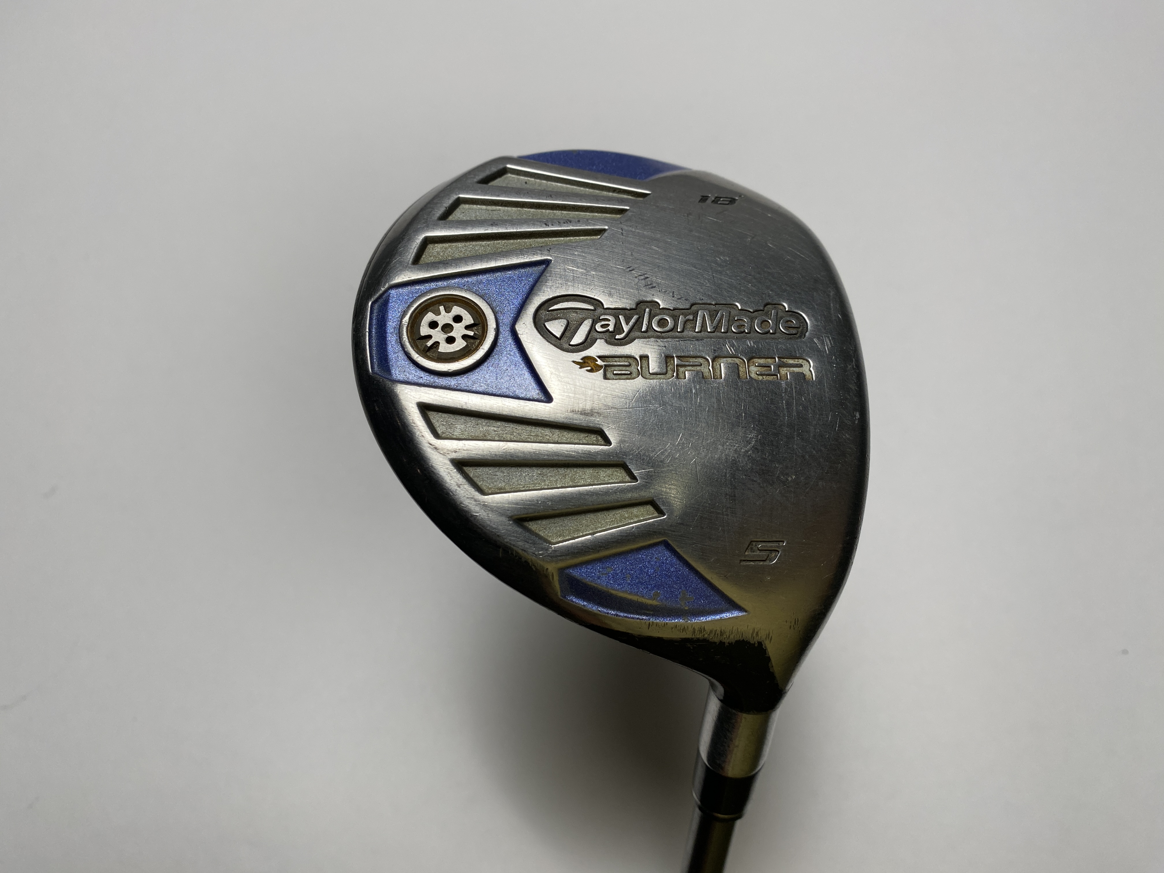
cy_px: 436
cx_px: 582
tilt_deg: -65.8
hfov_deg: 67.3
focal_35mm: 26
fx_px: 874
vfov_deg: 53.1
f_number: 1.8
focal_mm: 4.25
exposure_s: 1/364
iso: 32
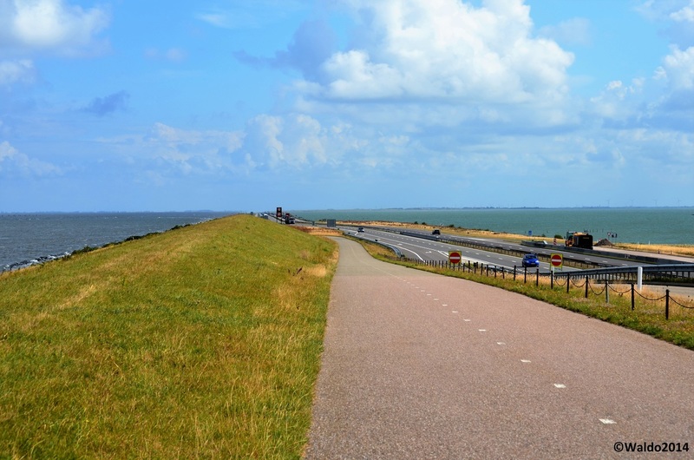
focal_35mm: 82
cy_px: 230
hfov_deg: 24.7
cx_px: 347
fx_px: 1587
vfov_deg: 16.5
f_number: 11
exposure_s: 1/160
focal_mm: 55
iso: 100
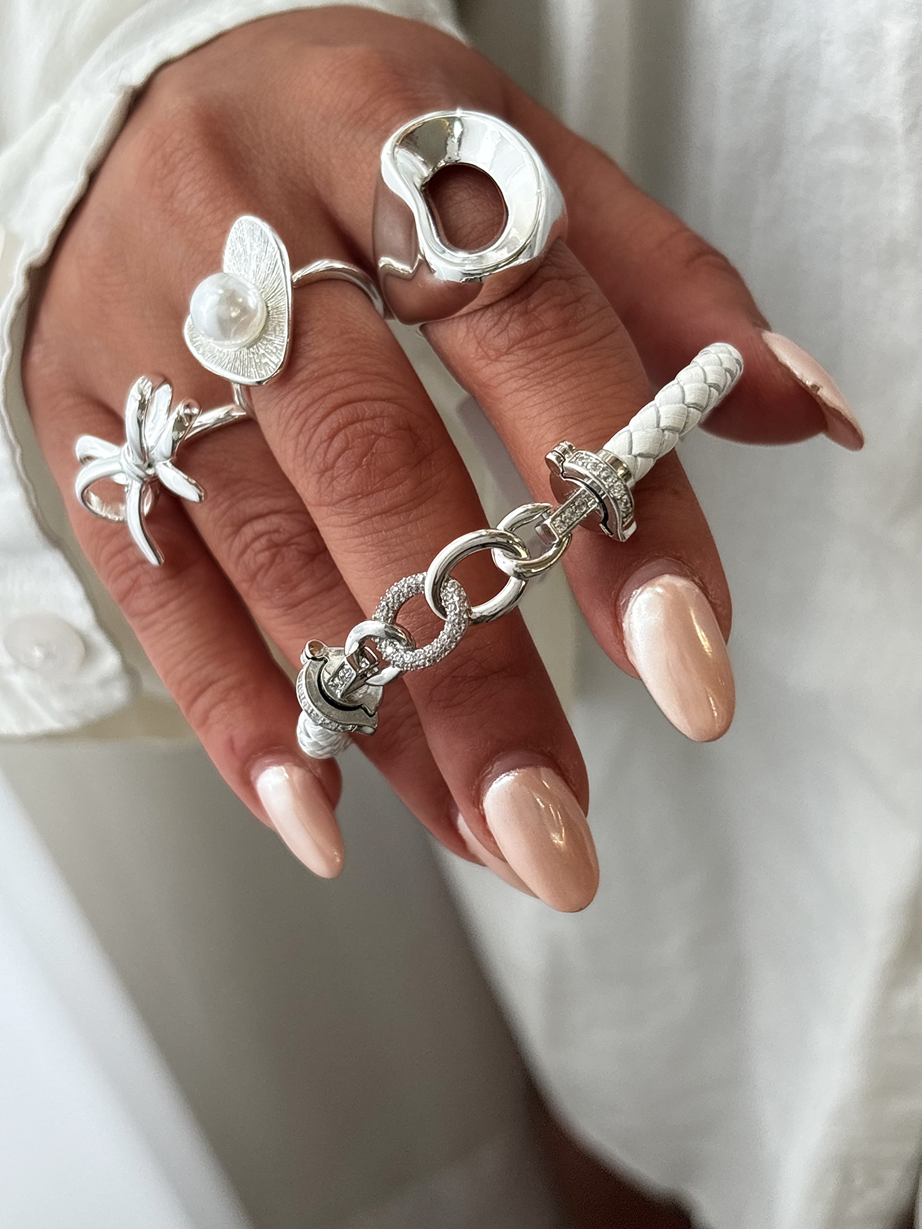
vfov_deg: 36.8
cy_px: 614
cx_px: 461
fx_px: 1847
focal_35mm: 52
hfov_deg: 28.0
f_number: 1.6
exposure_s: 1/100
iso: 80
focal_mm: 5.96
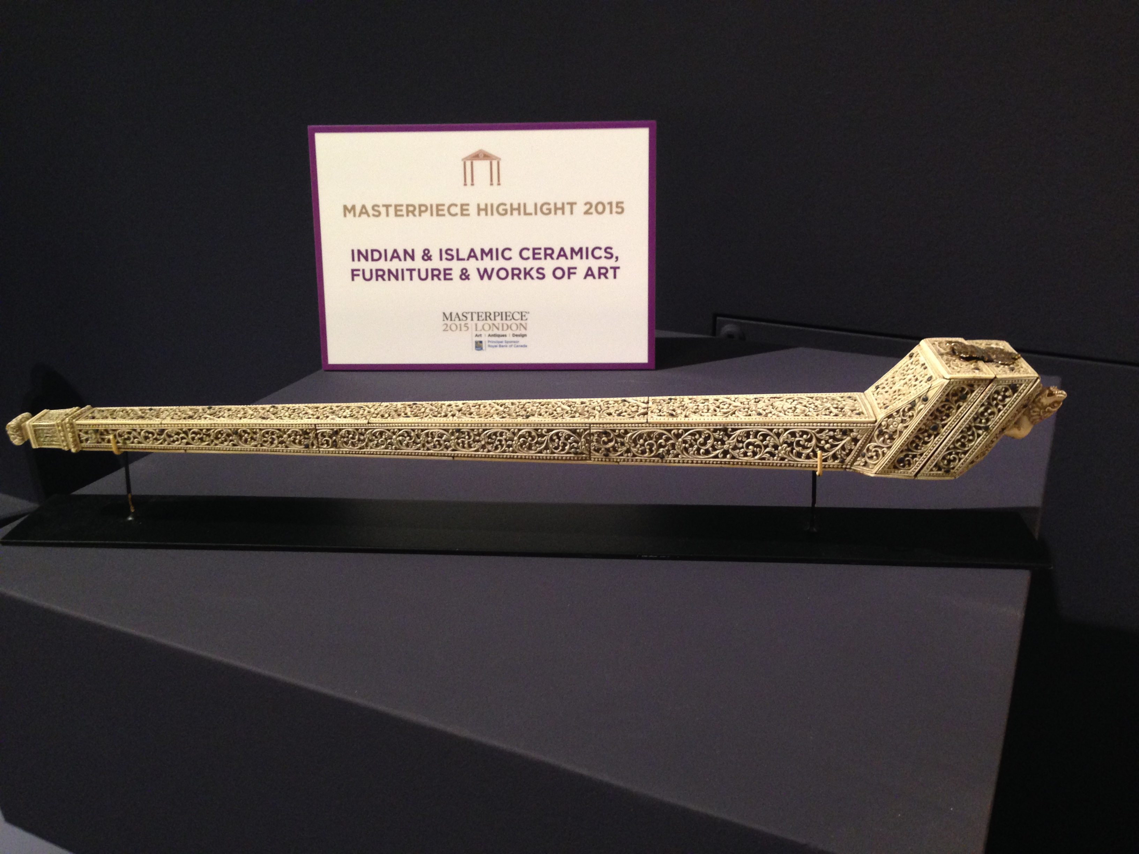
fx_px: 1086
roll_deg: +1.3
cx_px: 570
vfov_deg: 42.9
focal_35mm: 33
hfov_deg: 55.4
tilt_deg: -22.3
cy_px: 427
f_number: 2.4
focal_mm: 4.12
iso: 200
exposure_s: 1/20
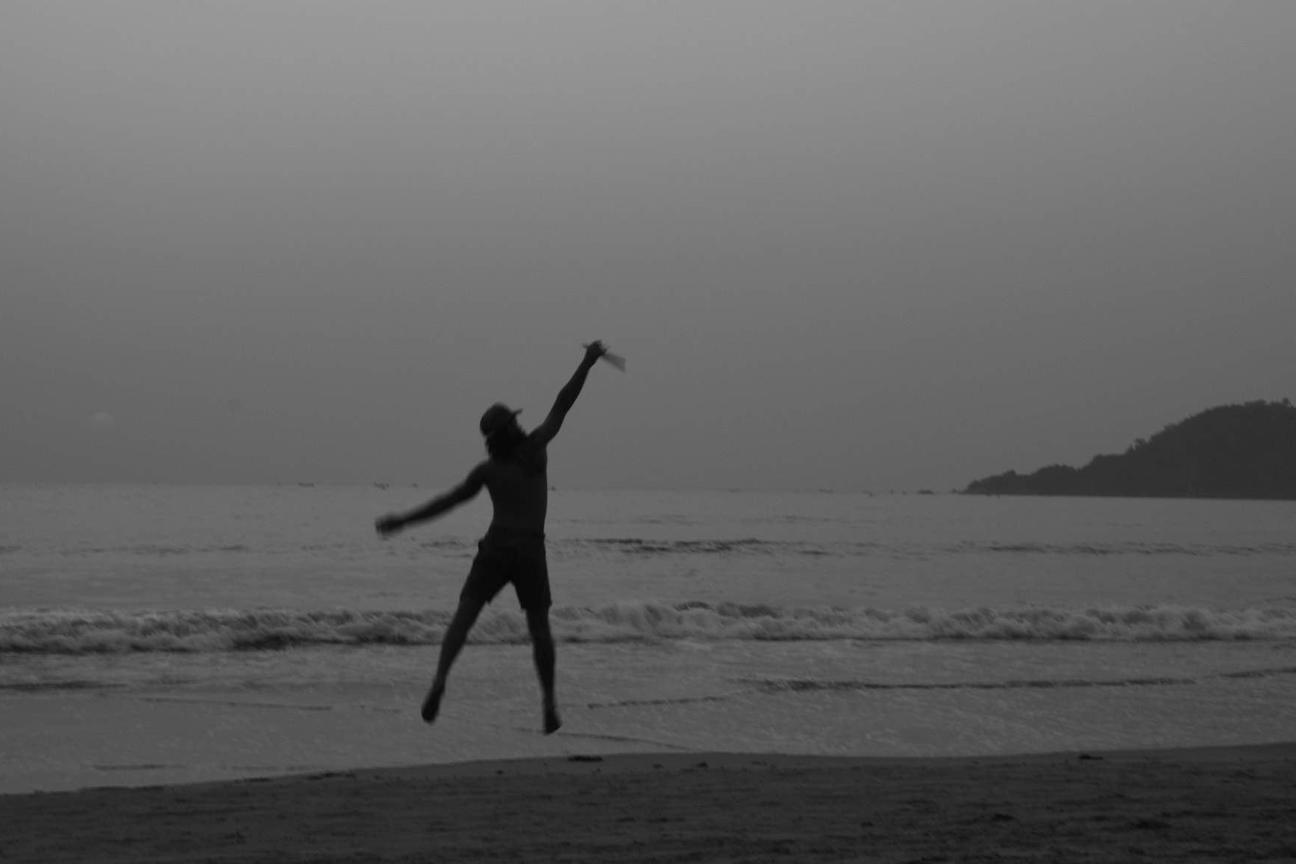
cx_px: 710
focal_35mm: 67
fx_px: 2412
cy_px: 423
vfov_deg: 20.3
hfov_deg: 30.1
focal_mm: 38
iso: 320
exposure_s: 1/40
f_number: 18
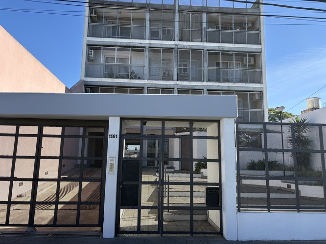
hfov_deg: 67.3
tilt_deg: +9.8
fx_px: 245
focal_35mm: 26
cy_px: 122
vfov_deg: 53.1
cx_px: 163
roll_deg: -0.5
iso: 50
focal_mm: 5.96
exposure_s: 1/1484
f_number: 1.6
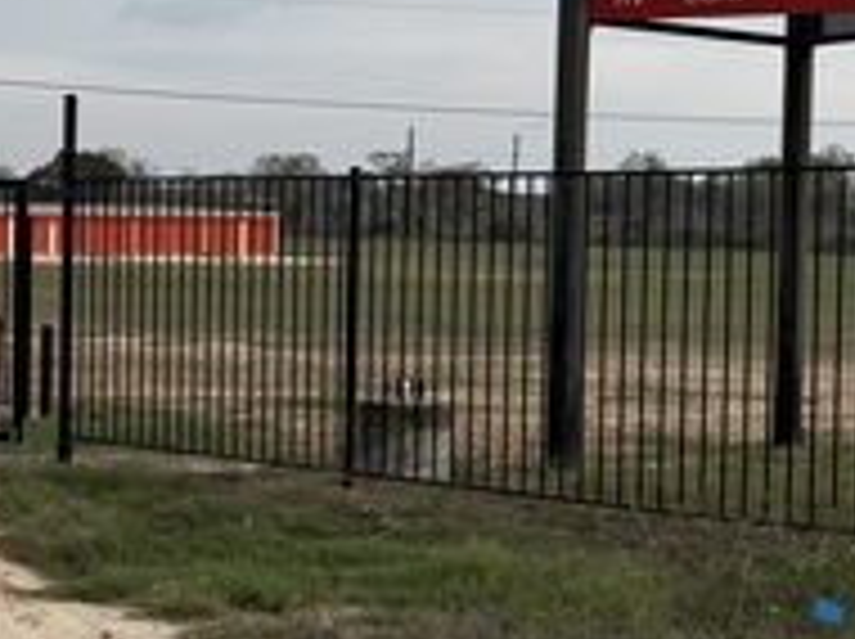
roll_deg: -1.0
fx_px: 1998
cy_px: 288
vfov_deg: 18.2
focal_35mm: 81
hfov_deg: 22.7
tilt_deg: -2.3
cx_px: -99
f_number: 1.78
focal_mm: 6.76
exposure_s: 1/4950
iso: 80
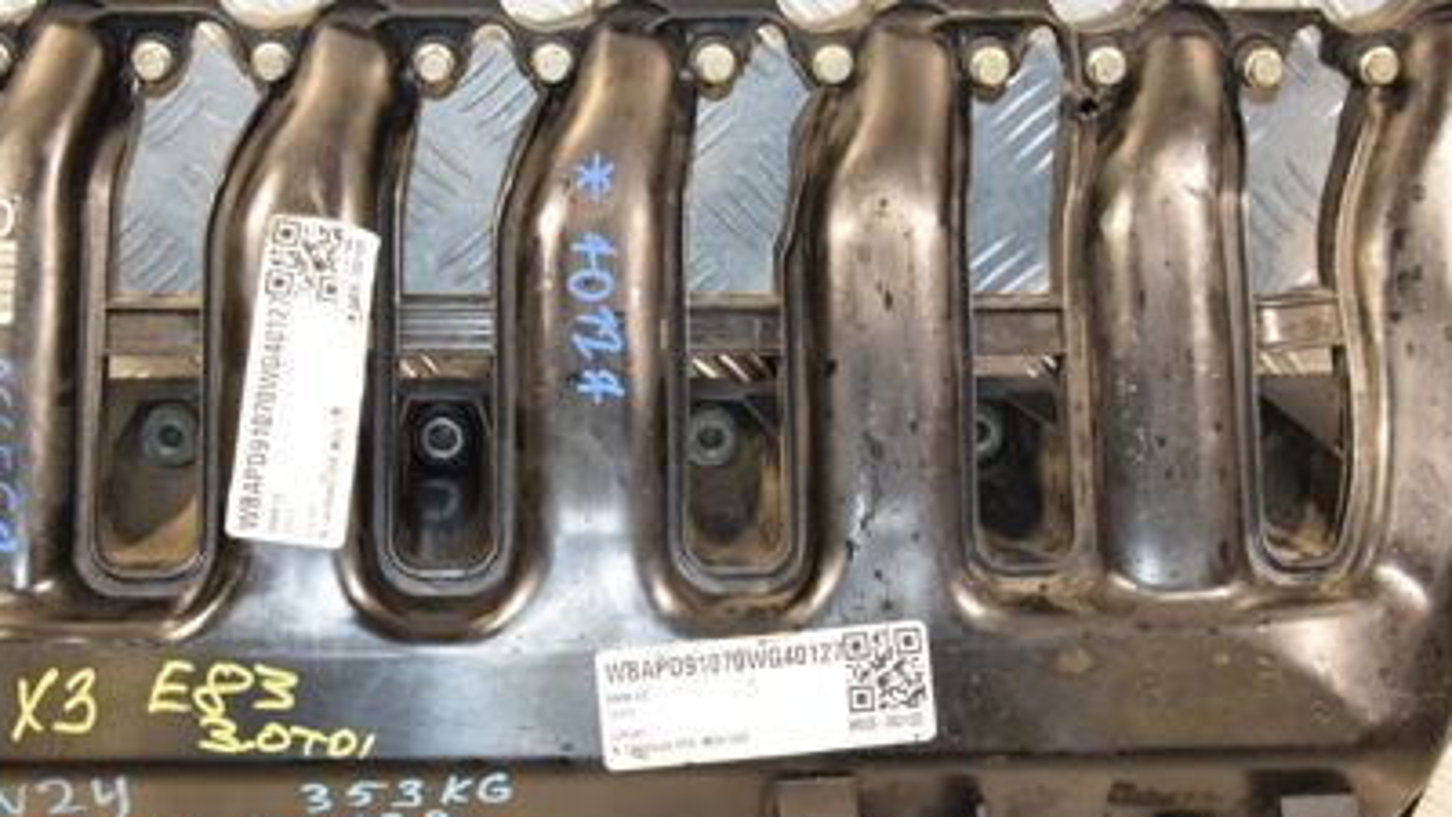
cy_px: 425
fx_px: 2419
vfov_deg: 19.2
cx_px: 672
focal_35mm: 63
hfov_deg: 33.4
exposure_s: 1/125
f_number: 5.6
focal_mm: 25
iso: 1600
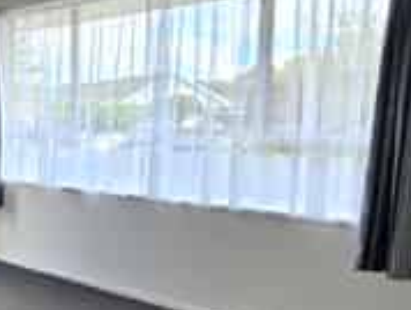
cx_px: -83
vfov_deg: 30.2
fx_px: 571
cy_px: 191
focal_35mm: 48
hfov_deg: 32.6
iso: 64
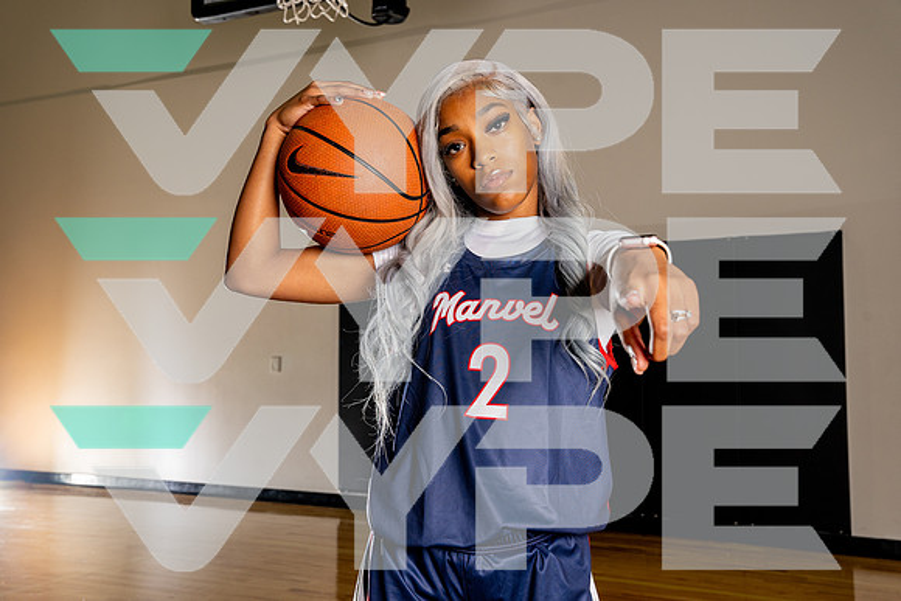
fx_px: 929
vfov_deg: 35.9
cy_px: 300
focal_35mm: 37
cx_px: 450
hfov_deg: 51.8
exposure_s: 1/200
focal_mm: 37.1
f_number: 7.1
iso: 640
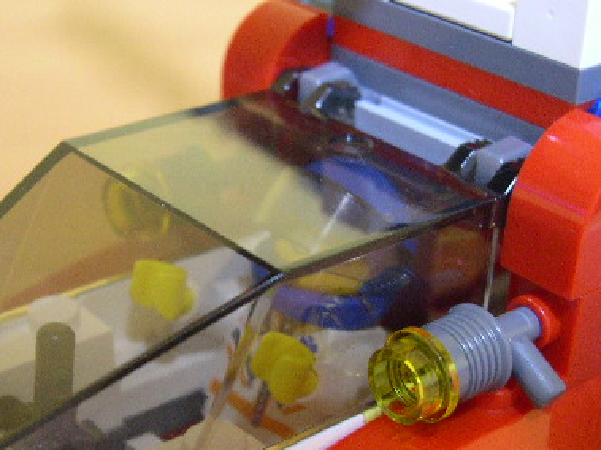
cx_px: 241
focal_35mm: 71
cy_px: 320
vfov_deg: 20.6
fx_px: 1232
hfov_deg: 27.4
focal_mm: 9
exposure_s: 1/2.8
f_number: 2.9
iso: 400
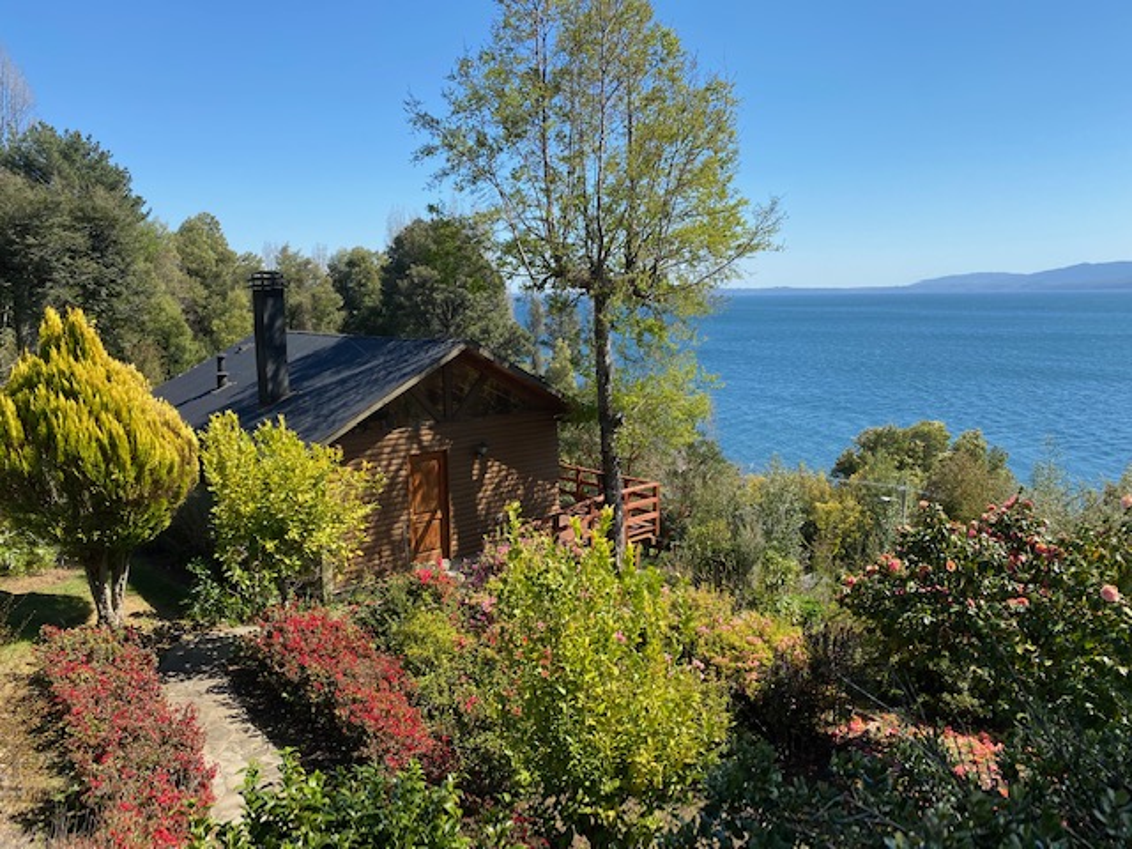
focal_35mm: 26
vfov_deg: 53.1
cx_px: 566
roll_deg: +0.0
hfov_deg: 67.3
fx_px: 850
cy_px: 424
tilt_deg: -8.3
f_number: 1.8
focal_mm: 4.25
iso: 32
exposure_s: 1/1522
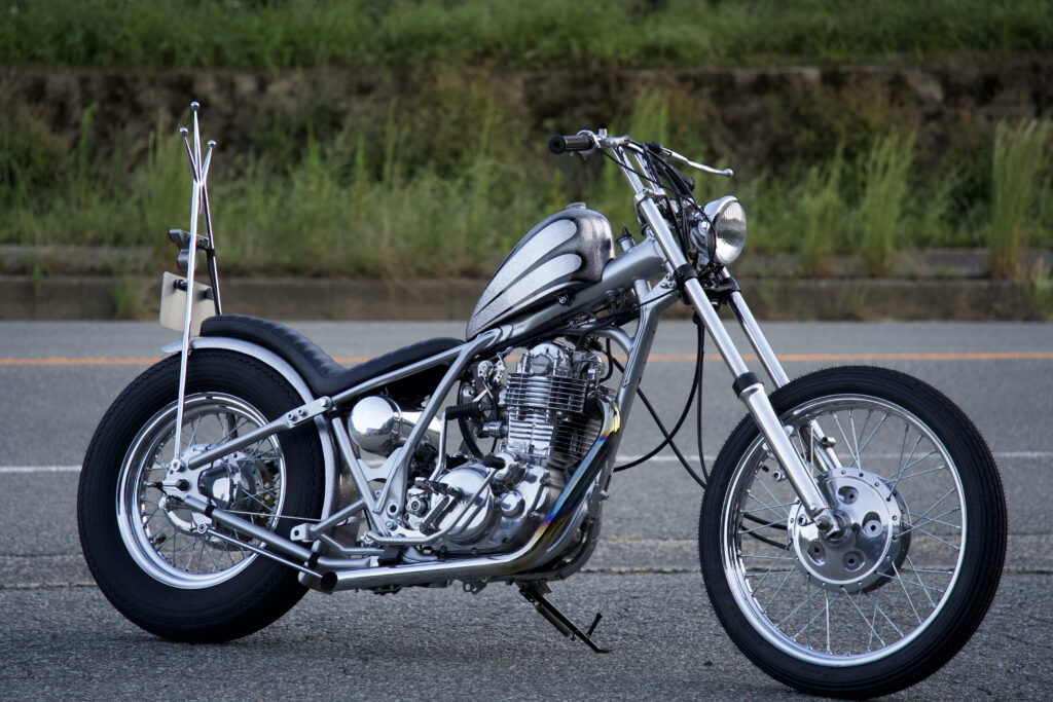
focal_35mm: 156
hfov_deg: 13.2
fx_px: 4563
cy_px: 351
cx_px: 526
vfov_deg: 8.8
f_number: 5.6
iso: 320
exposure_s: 1/160
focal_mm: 156
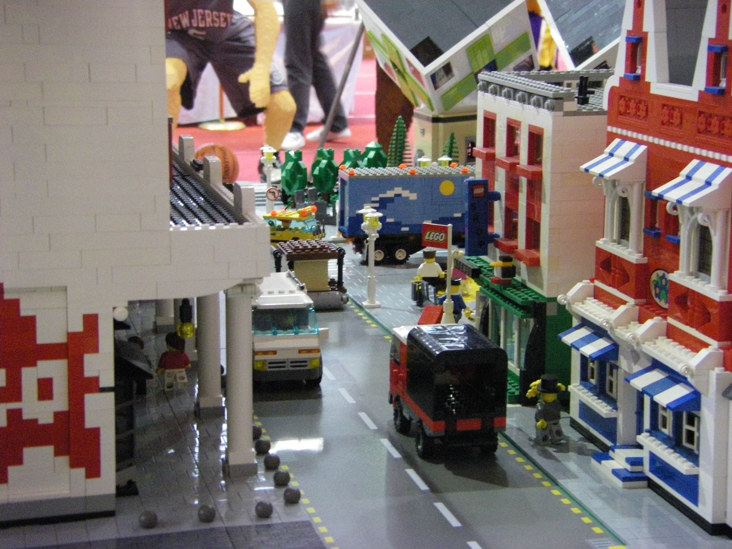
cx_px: 366
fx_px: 1649
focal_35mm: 78
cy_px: 274
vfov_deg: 18.9
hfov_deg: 25.0
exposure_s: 1/13
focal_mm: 12.8
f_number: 3.9
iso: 800
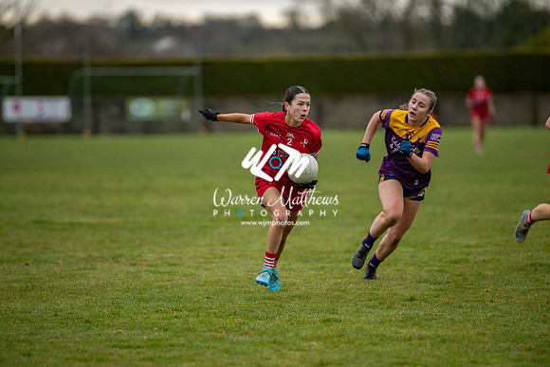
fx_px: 4584
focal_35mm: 300
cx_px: 275
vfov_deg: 4.6
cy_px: 184
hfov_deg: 6.9
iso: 800
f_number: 2.8
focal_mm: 300
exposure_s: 1/640
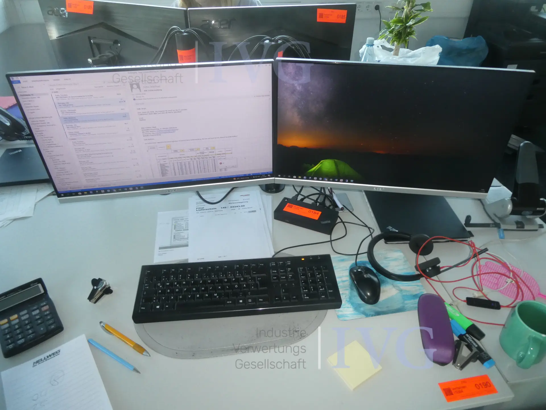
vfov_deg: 56.8
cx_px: 273
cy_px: 205
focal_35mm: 24
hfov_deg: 71.6
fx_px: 379
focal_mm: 4.3
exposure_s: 1/60
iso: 320
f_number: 3.3
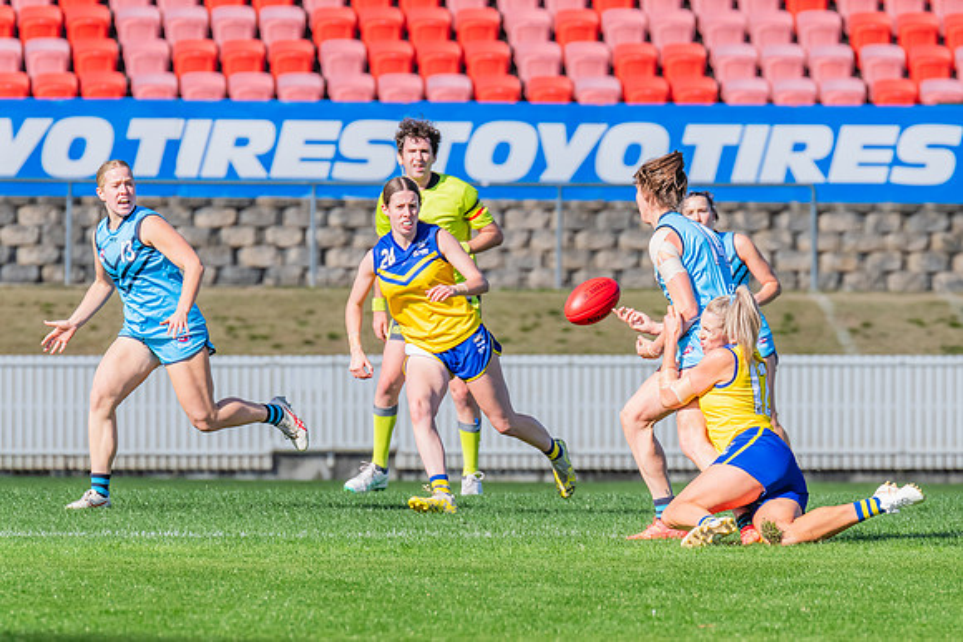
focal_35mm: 582
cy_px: 326
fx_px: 15582
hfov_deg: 3.5
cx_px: 628
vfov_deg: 2.4
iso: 800
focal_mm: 420
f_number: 10
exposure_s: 1/1250
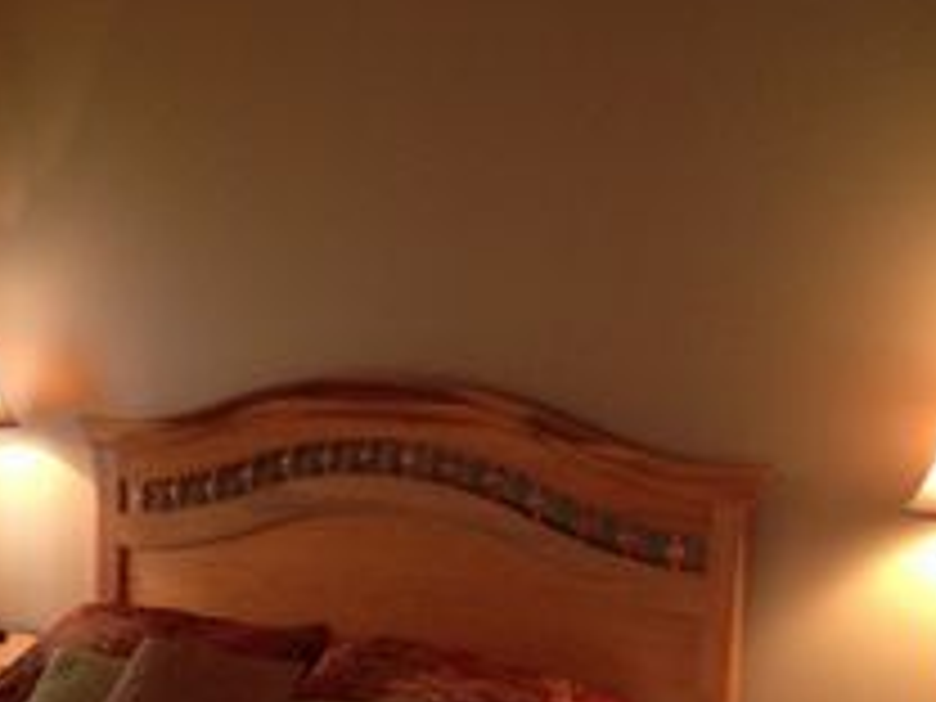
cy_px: 580
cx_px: 360
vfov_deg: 23.2
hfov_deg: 31.1
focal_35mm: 62
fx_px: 1676
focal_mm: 4.28
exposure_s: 1/20
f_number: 2.4
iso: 250
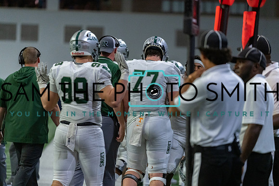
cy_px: 93
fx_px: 1550
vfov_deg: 6.9
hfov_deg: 10.3
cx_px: 140
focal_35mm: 200
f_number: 2.8
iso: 4000
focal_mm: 200
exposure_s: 1/1250
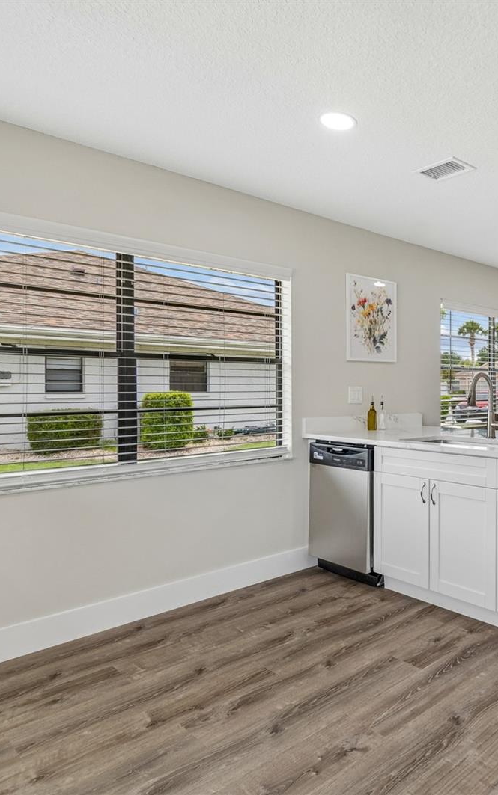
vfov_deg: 77.1
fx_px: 499
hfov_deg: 46.2
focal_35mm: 23
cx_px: 476
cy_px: 397
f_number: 7.1
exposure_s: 1/25
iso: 100
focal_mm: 10
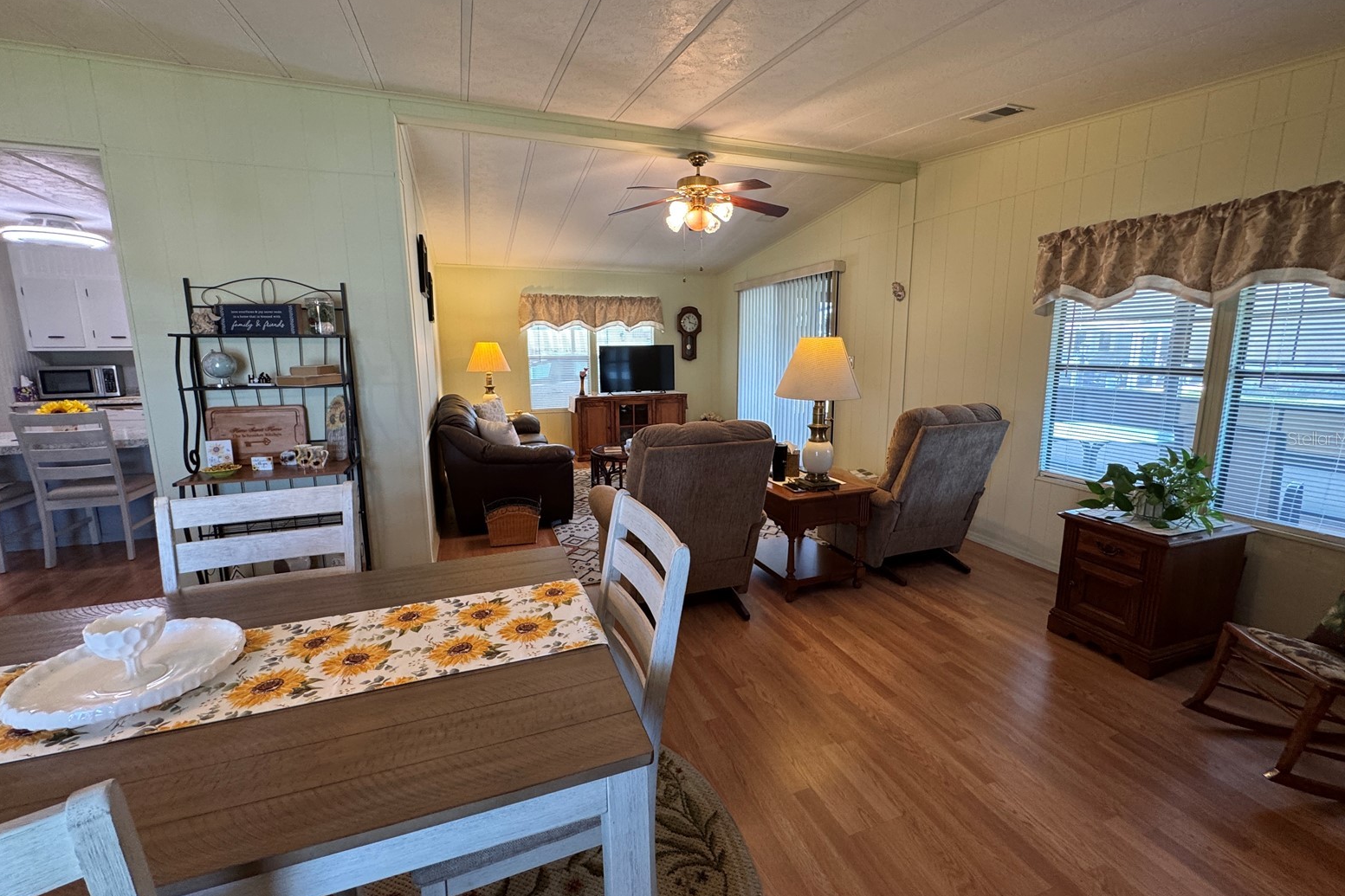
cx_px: 676
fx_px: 560
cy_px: 438
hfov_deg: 100.4
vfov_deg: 77.3
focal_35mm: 15
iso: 200
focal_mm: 2.22
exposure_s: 1/60
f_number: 2.2
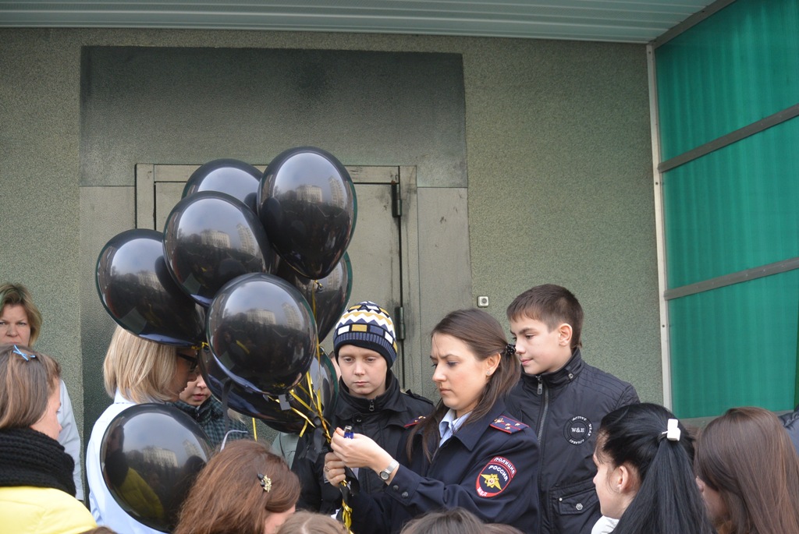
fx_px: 1800
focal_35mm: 81
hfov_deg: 25.0
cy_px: 267
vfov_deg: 16.9
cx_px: 400
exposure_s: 1/250
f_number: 3.8
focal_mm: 30
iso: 200
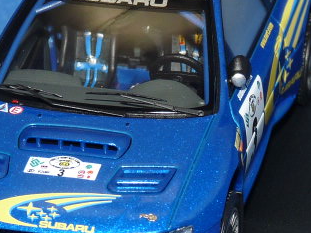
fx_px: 2200
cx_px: 92
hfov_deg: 8.1
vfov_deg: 6.1
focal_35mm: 245
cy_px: 90
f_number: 4
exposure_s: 1/125
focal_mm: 11.9
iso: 100
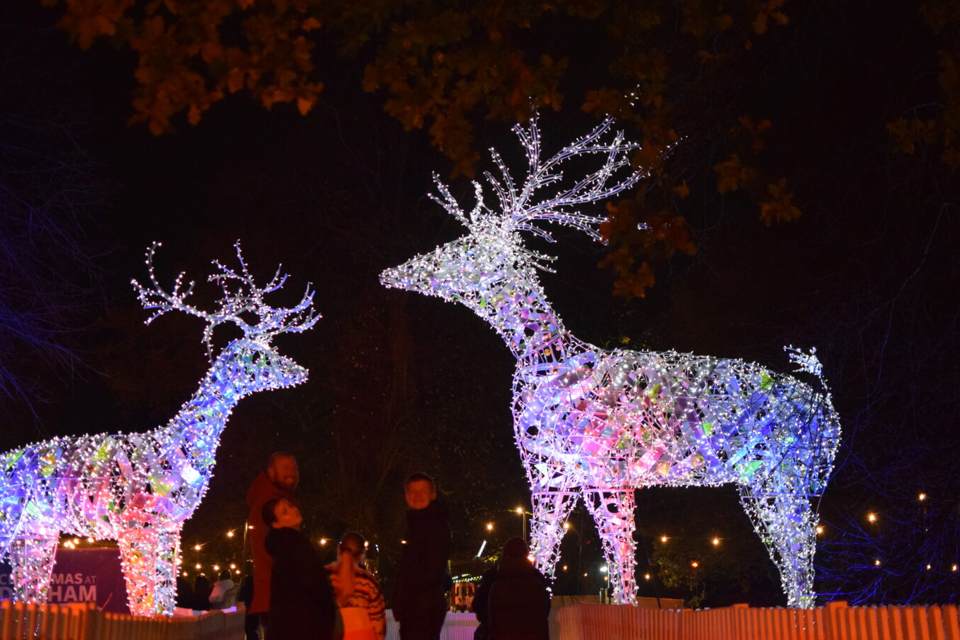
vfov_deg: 24.4
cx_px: 453
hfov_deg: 35.9
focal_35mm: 56
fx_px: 1481
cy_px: 328
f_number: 2
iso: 3200
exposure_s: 1/400
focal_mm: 35
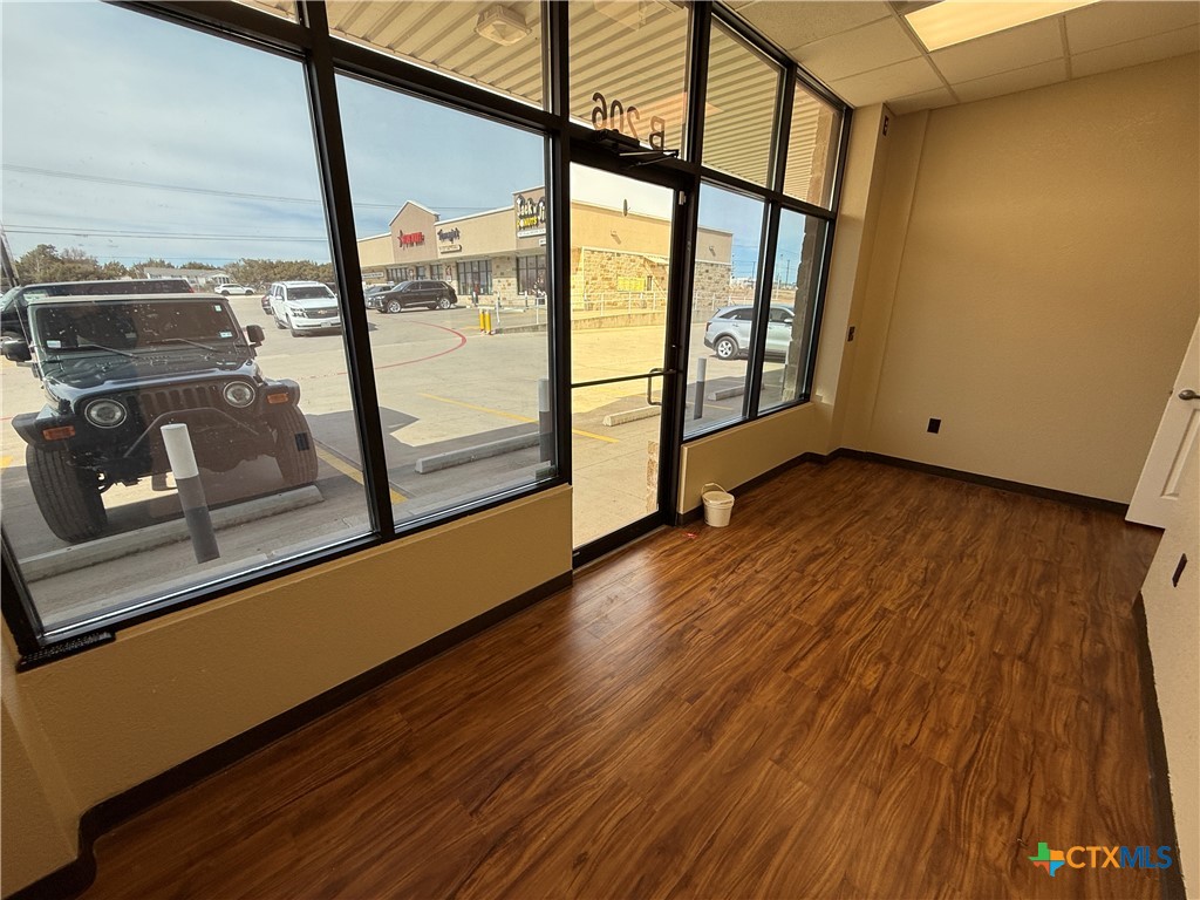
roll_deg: -0.3
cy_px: 450
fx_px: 485
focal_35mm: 14
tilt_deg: -17.2
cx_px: 600
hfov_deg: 102.1
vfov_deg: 85.7
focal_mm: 2.22
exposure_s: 1/126
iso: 50
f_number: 2.2
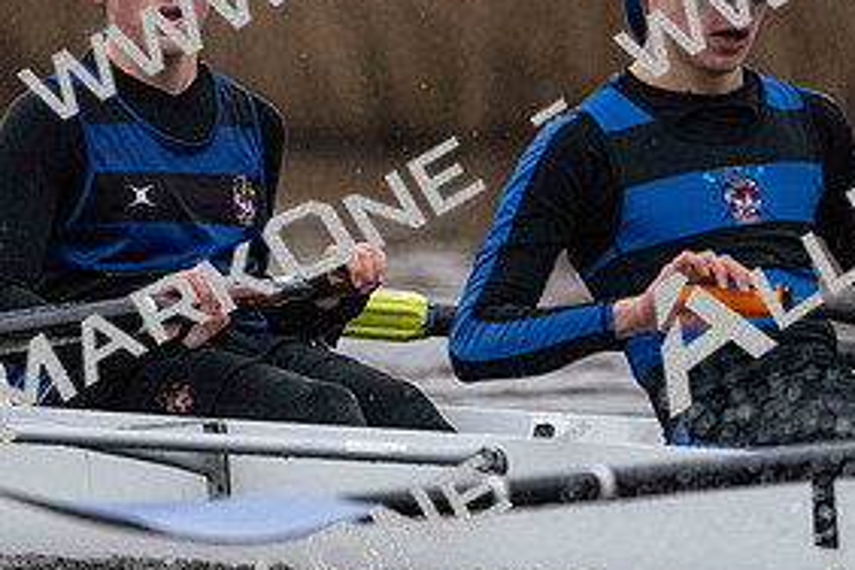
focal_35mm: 822
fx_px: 19521
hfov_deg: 2.5
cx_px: 394
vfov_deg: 1.7
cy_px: 129
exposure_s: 1/1600
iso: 6400
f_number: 4.5
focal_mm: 400
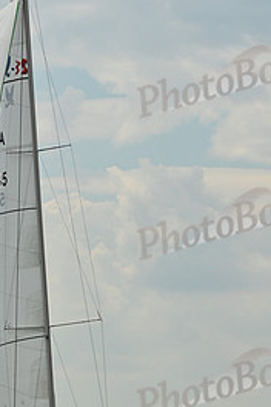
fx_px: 3353
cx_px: 58
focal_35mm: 297
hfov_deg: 4.6
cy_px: 322
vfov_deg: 6.9
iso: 320
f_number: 11
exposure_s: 1/1250
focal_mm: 135
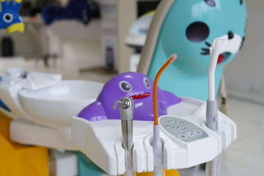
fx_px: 367
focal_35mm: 50
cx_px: 132
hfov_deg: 39.6
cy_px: 88
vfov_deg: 27.0
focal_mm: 50
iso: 250
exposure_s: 1/60
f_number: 5
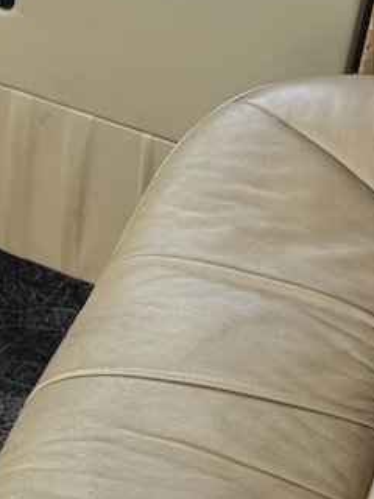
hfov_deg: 13.1
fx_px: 1441
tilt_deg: -26.6
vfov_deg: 18.3
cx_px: -332
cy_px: -154
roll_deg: +2.9
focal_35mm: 100
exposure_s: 1/1292
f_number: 1.78
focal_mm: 6.76
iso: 80
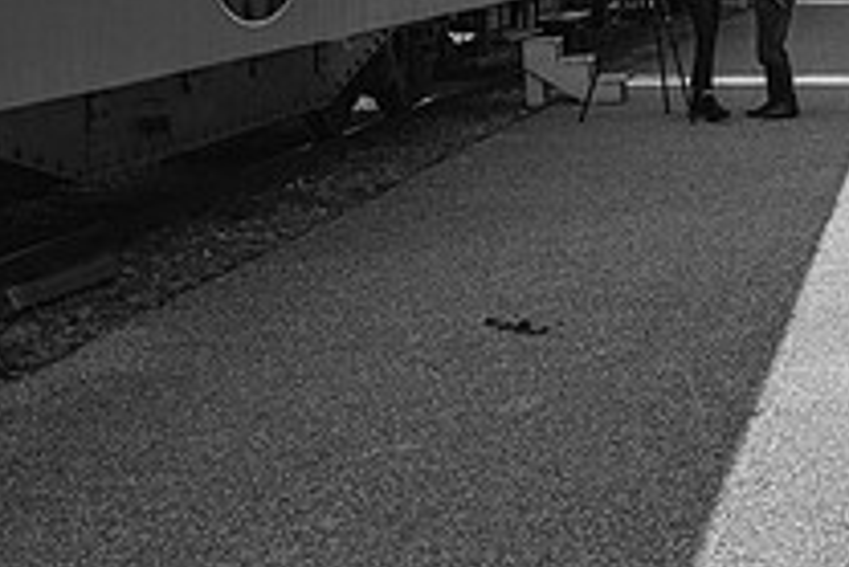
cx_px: 739
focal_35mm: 91
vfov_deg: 14.7
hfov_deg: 21.9
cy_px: -63
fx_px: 2148
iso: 64
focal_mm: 31
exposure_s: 1/250
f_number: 7.1
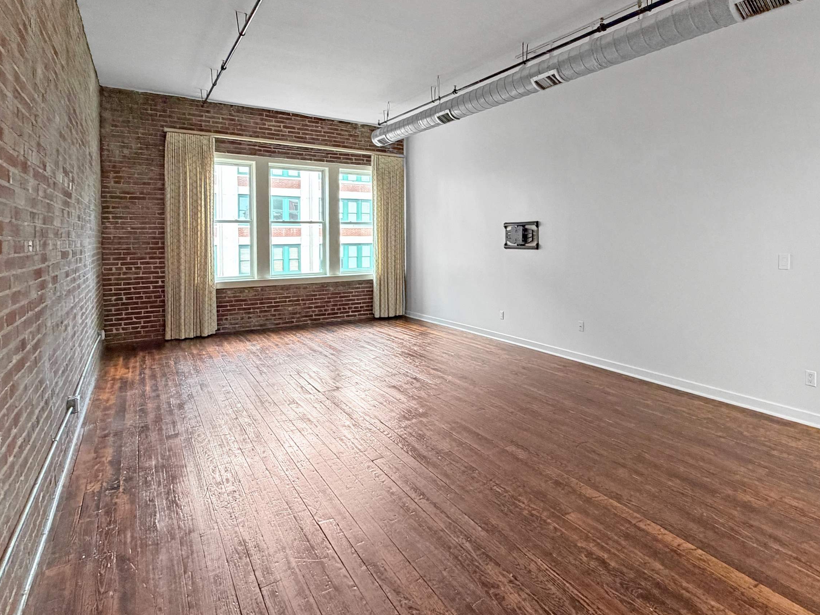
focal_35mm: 19
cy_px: 327
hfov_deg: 83.4
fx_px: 450
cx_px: 500
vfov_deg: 68.6
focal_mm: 2.22
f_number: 2.2
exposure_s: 1/60
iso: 400
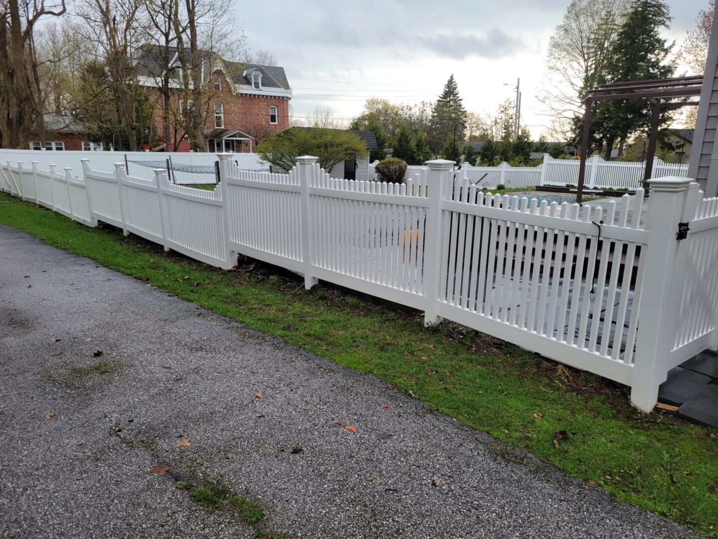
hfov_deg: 67.3
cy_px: 270
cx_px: 359
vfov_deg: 53.1
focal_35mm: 26
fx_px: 539
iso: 40
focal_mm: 5.4
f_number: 1.8
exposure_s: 1/588
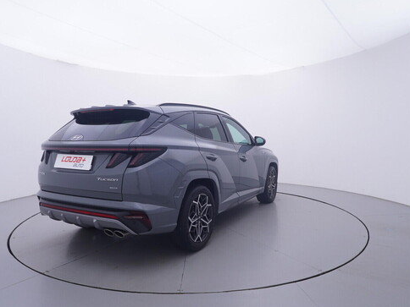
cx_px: 205
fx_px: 291
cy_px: 154
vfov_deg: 55.7
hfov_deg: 70.4
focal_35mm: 25
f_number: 5
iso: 200
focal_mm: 15
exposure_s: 1/80
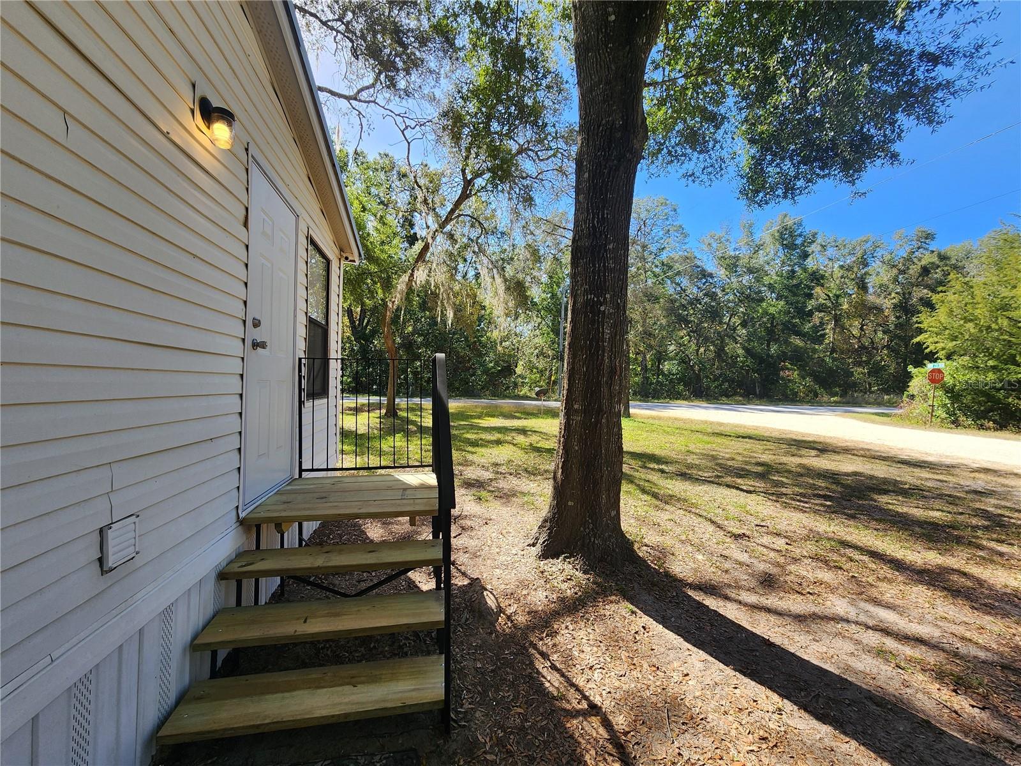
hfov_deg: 106.2
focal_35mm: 13
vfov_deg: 89.9
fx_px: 383
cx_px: 510
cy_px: 383
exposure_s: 1/598
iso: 50
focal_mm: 2.2
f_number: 2.2
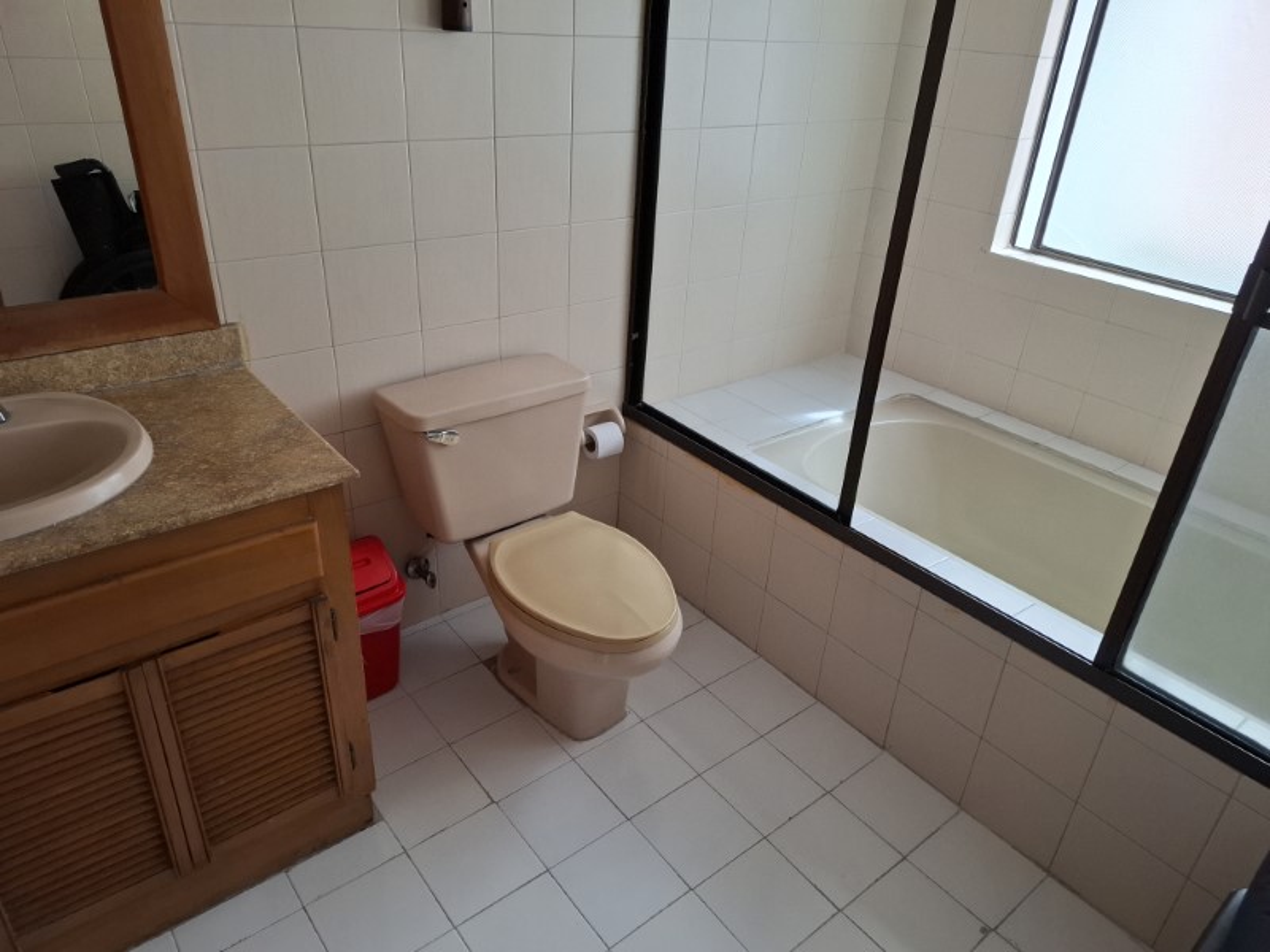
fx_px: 844
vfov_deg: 58.9
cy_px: 476
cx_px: 635
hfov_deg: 73.9
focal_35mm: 23
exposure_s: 1/120
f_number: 1.8
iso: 125
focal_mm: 5.54
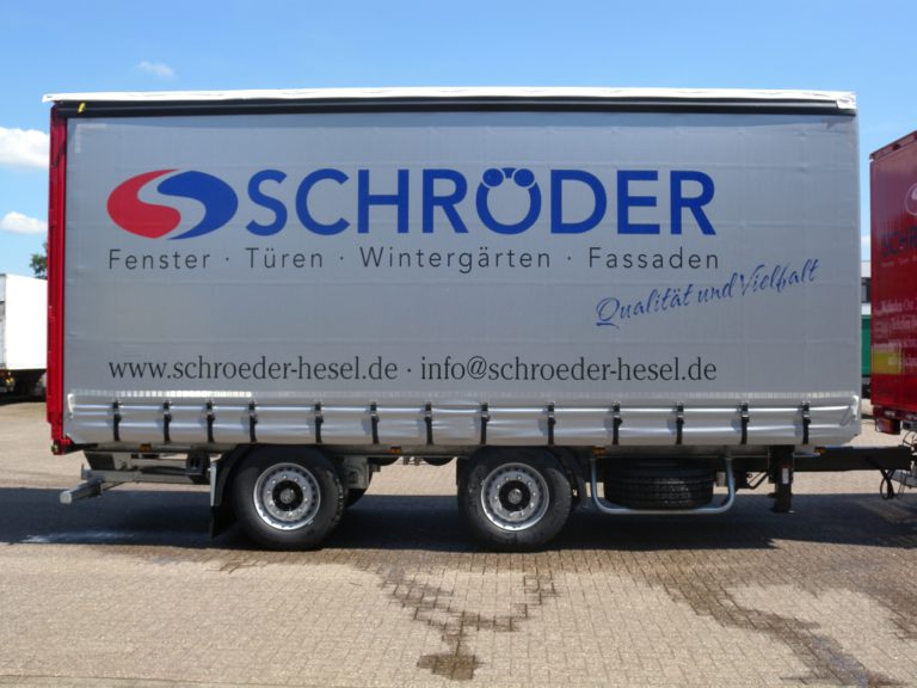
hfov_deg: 54.0
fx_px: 901
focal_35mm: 34
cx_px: 458
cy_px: 344
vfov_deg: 41.8
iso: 64
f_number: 5
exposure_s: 1/320
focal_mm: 7.3
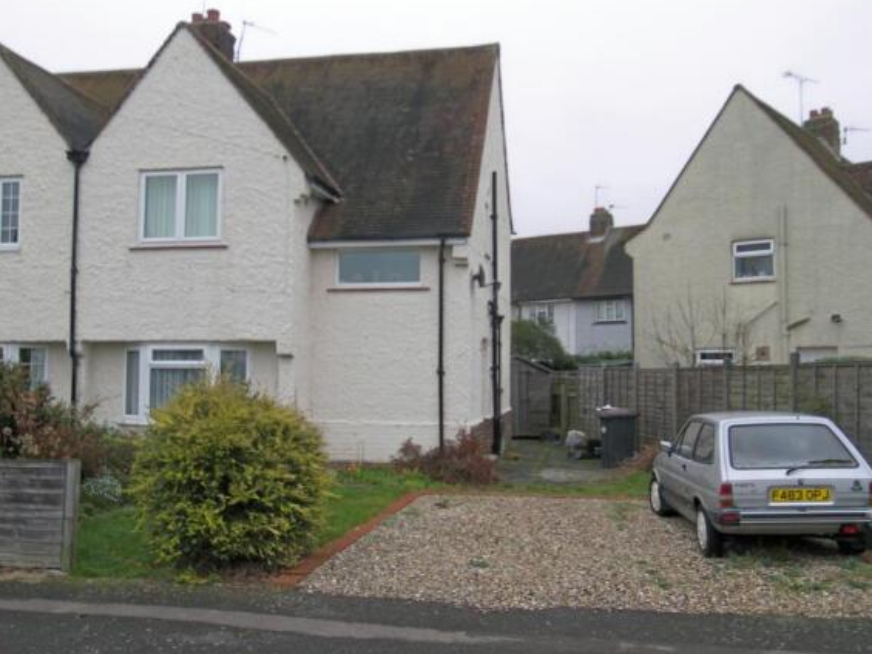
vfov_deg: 43.0
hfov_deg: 55.3
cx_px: 436
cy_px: 326
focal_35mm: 33
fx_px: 831
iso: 50
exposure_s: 1/80
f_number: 3.2
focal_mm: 6.8
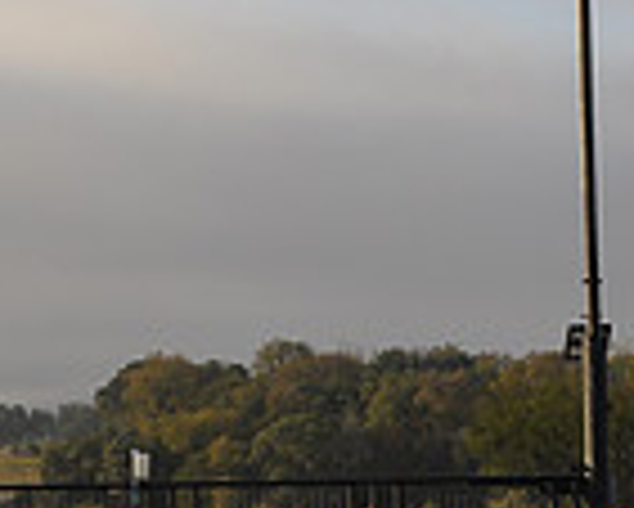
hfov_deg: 12.8
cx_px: 184
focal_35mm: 150
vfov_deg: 10.2
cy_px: -2
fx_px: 2817
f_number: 7.1
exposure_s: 1/200
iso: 200
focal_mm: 26
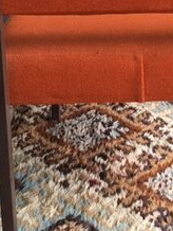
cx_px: 131
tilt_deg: -13.0
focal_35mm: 85
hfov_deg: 17.3
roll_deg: +1.9
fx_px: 565
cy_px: -39
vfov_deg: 21.5
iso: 50
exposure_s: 1/33
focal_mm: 4.15
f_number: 2.2
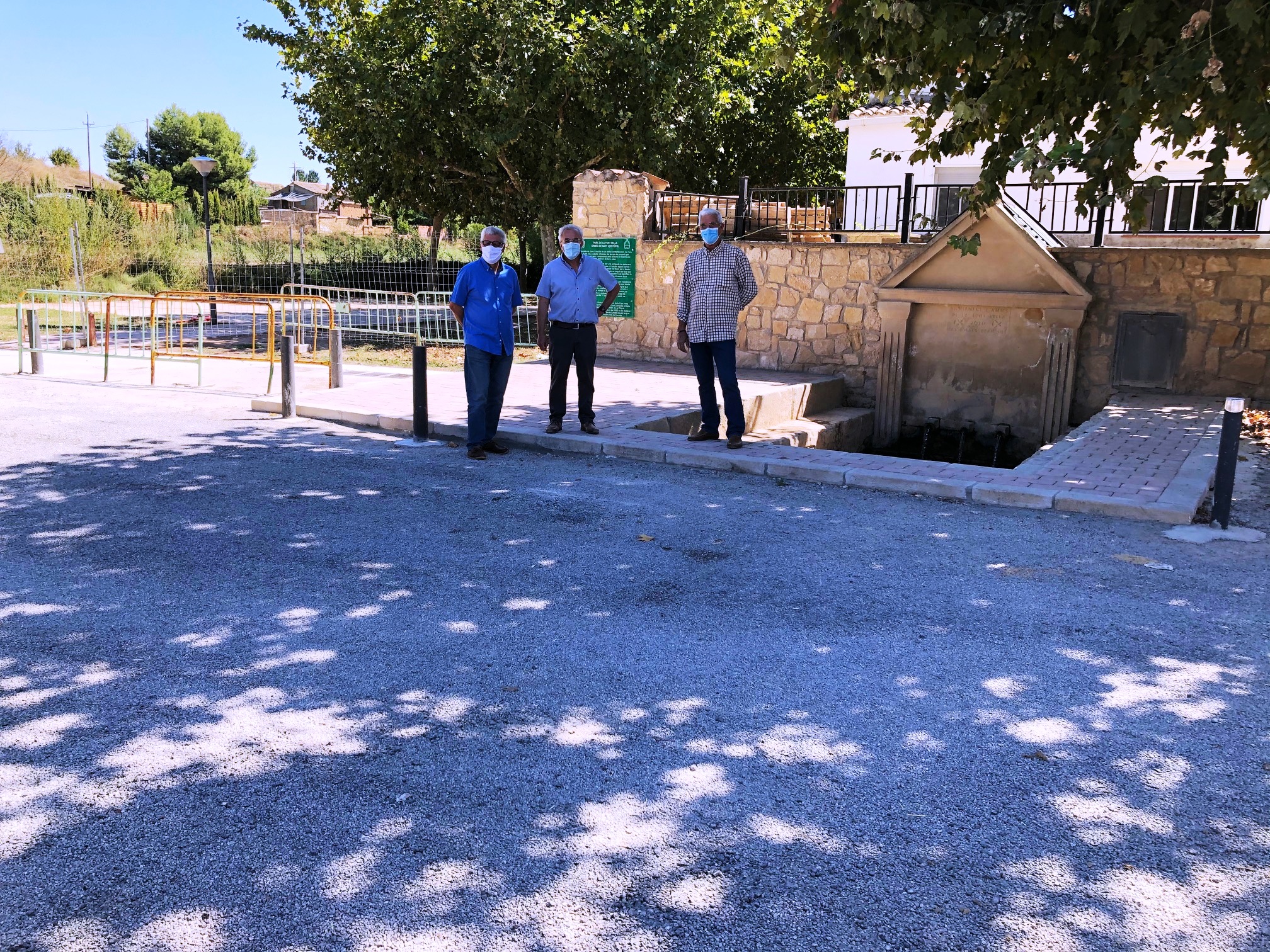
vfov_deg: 49.7
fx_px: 1027
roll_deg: -1.0
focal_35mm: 28
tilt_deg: -11.6
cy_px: 476
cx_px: 635
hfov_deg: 63.4
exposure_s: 1/600
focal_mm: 4
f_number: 1.8
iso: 20
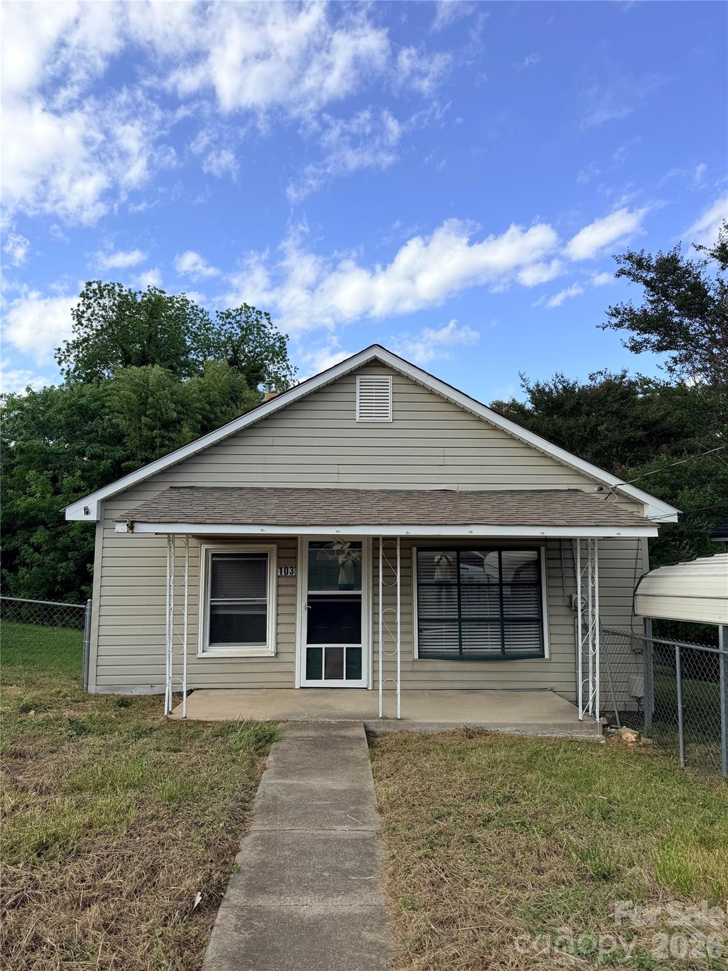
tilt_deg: +5.2
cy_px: 486
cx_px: 364
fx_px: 673
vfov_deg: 71.6
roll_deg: -0.1
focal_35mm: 24
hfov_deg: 56.8
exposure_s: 1/3145
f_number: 1.78
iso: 80
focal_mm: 6.76
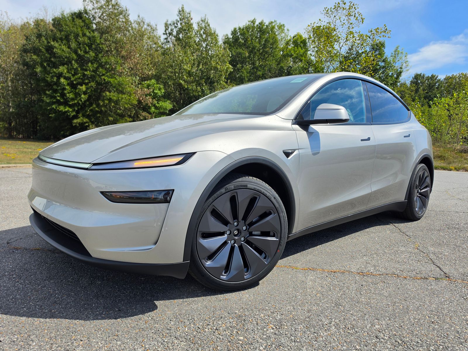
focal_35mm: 23
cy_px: 176
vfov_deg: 58.9
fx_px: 311
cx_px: 234
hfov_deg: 73.9
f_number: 1.4
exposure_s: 1/7939
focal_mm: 6.5
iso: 40
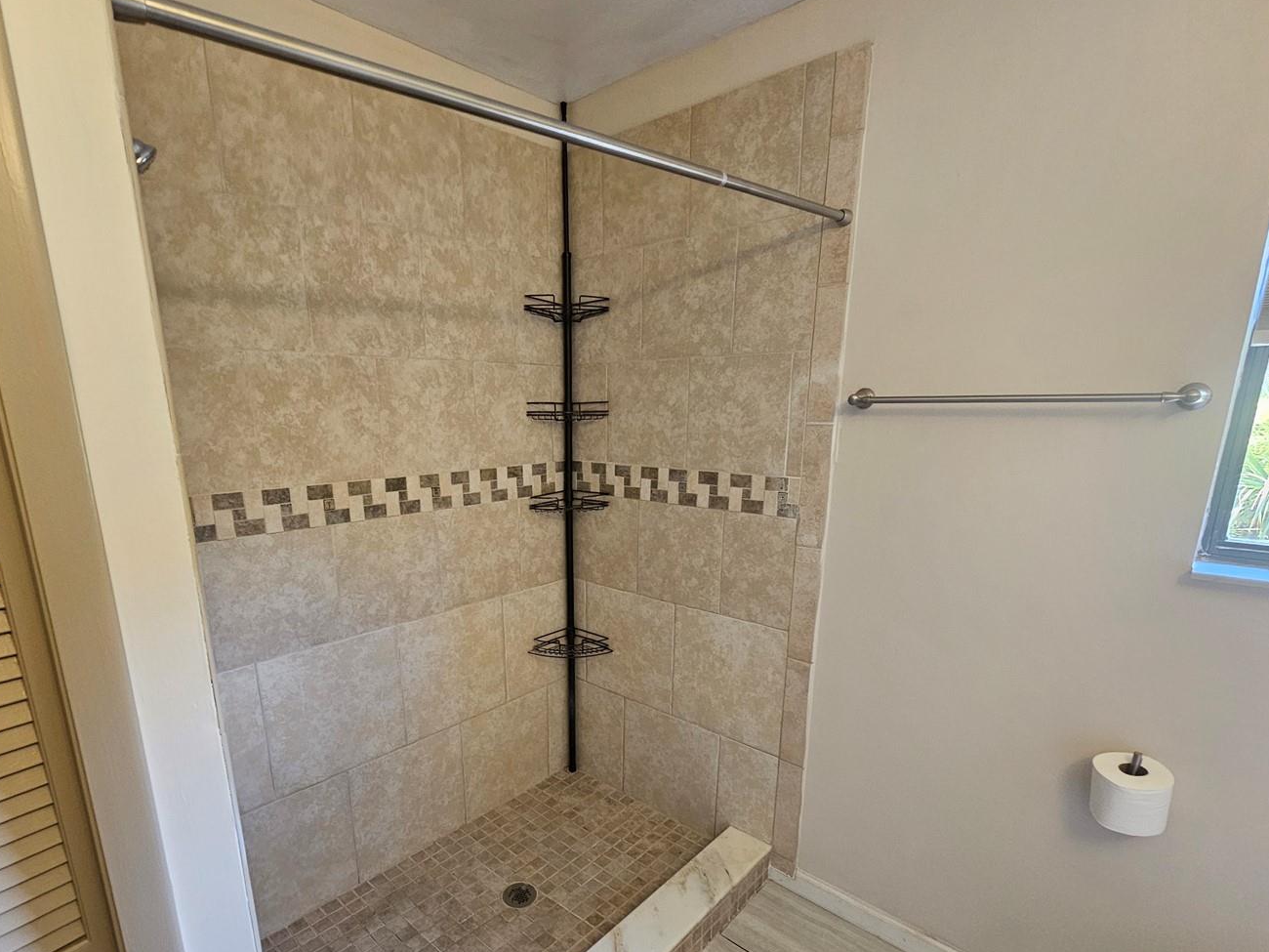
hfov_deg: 94.3
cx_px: 581
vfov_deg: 77.4
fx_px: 587
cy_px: 563
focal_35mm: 16
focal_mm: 2.2
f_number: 2.2
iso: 200
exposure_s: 1/60
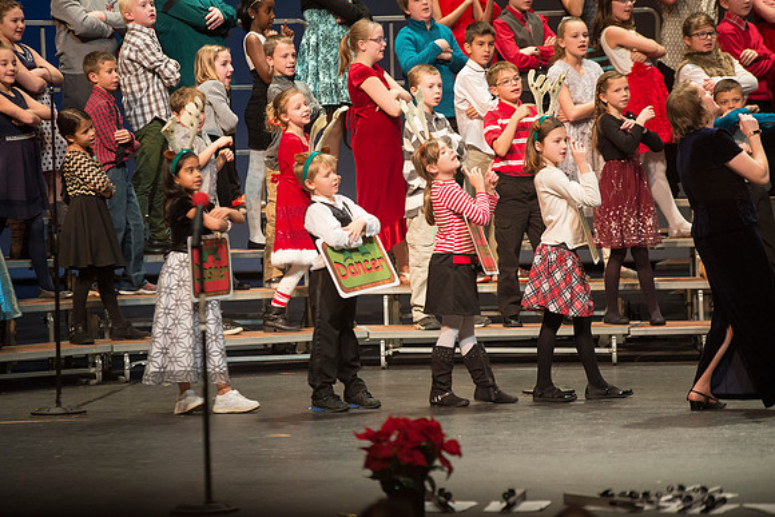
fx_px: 4306
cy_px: 258
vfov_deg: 6.9
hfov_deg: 10.3
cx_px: 388
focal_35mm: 200
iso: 2500
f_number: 2.8
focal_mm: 200
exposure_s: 1/200
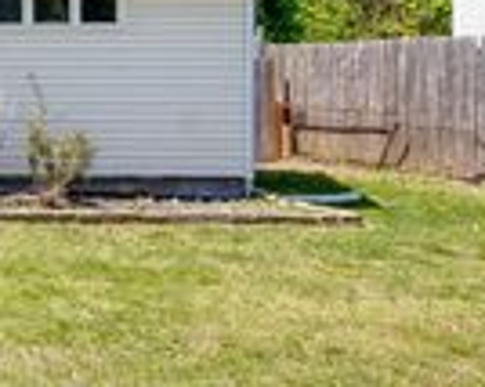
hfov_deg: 24.4
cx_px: -264
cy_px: 67
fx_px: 828
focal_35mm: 58
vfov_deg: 25.8
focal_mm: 11
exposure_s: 1/500
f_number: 9
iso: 320
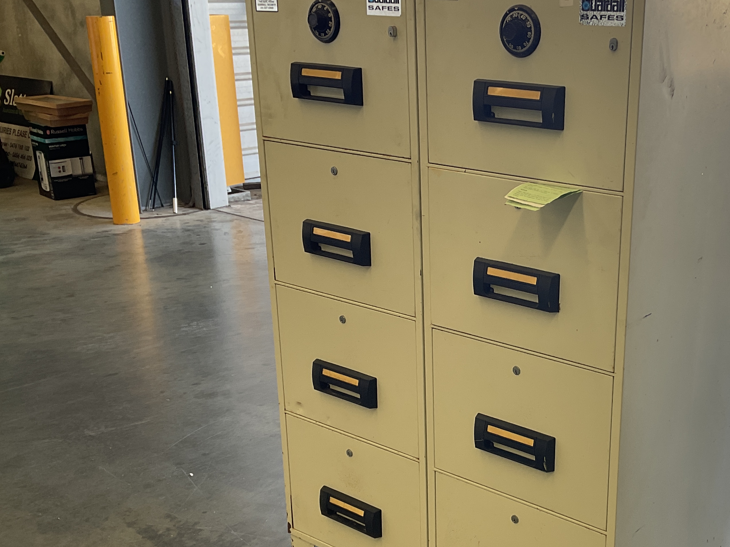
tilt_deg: -18.2
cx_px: 524
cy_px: 334
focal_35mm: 46
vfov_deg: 31.4
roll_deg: -1.2
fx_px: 970
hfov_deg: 40.4
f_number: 1.8
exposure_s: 1/122
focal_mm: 3
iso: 20
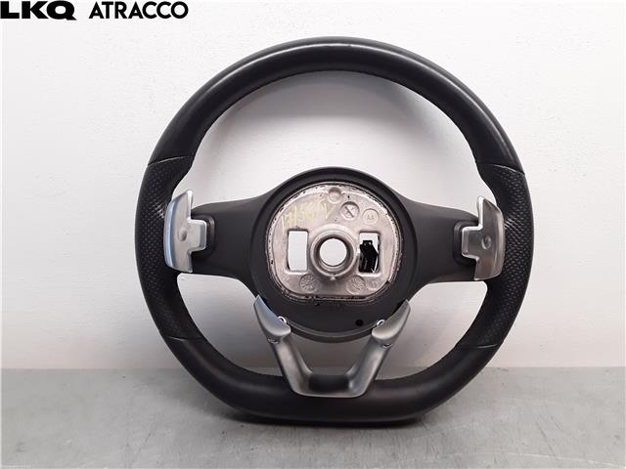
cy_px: 234
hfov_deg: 63.4
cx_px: 313
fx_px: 506
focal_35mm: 28
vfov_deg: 49.7
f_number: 1.9
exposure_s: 1/100
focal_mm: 2.91
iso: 100
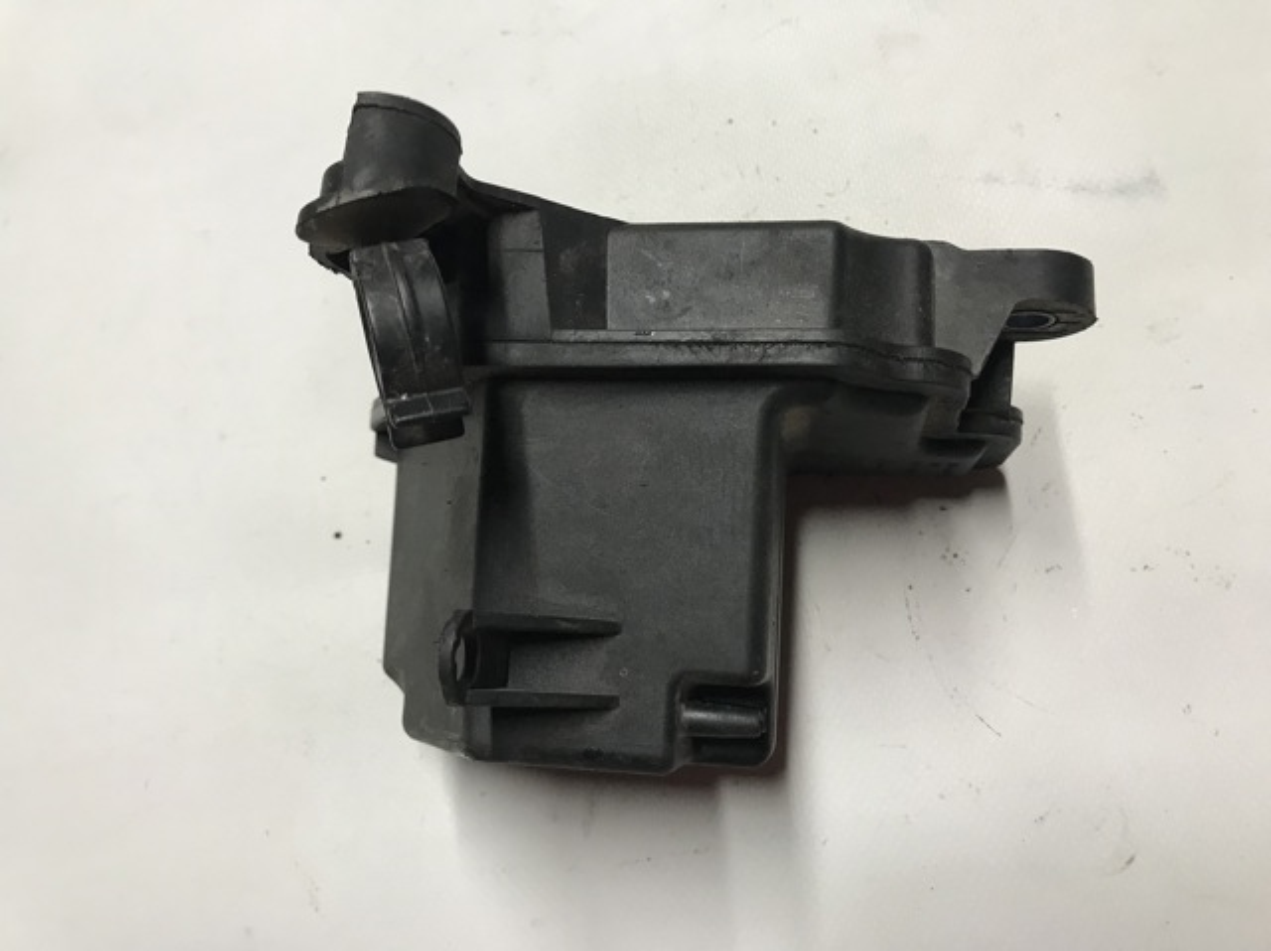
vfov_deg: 49.7
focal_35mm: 28
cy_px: 476
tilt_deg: -69.9
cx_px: 636
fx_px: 1027
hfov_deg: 63.5
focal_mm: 3.99
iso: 32
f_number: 1.8
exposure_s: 1/33
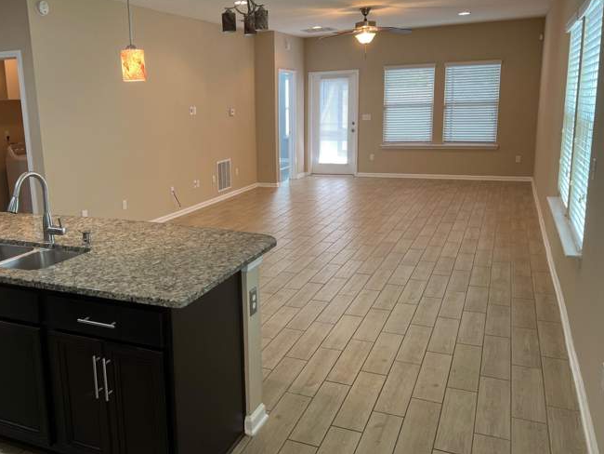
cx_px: 233
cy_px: 213
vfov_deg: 44.2
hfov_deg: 56.2
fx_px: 559
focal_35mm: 32
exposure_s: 1/60
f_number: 1.5
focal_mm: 5.7
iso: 80
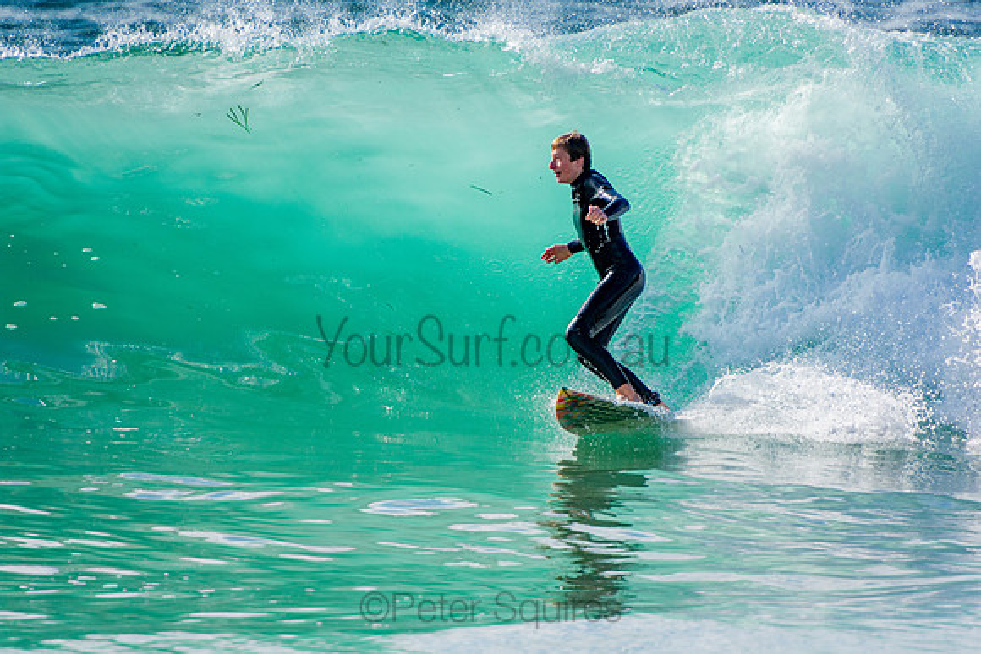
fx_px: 16353
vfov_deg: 2.3
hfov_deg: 3.4
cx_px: 490
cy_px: 327
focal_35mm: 600
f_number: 5.6
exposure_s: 1/2000
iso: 320
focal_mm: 400
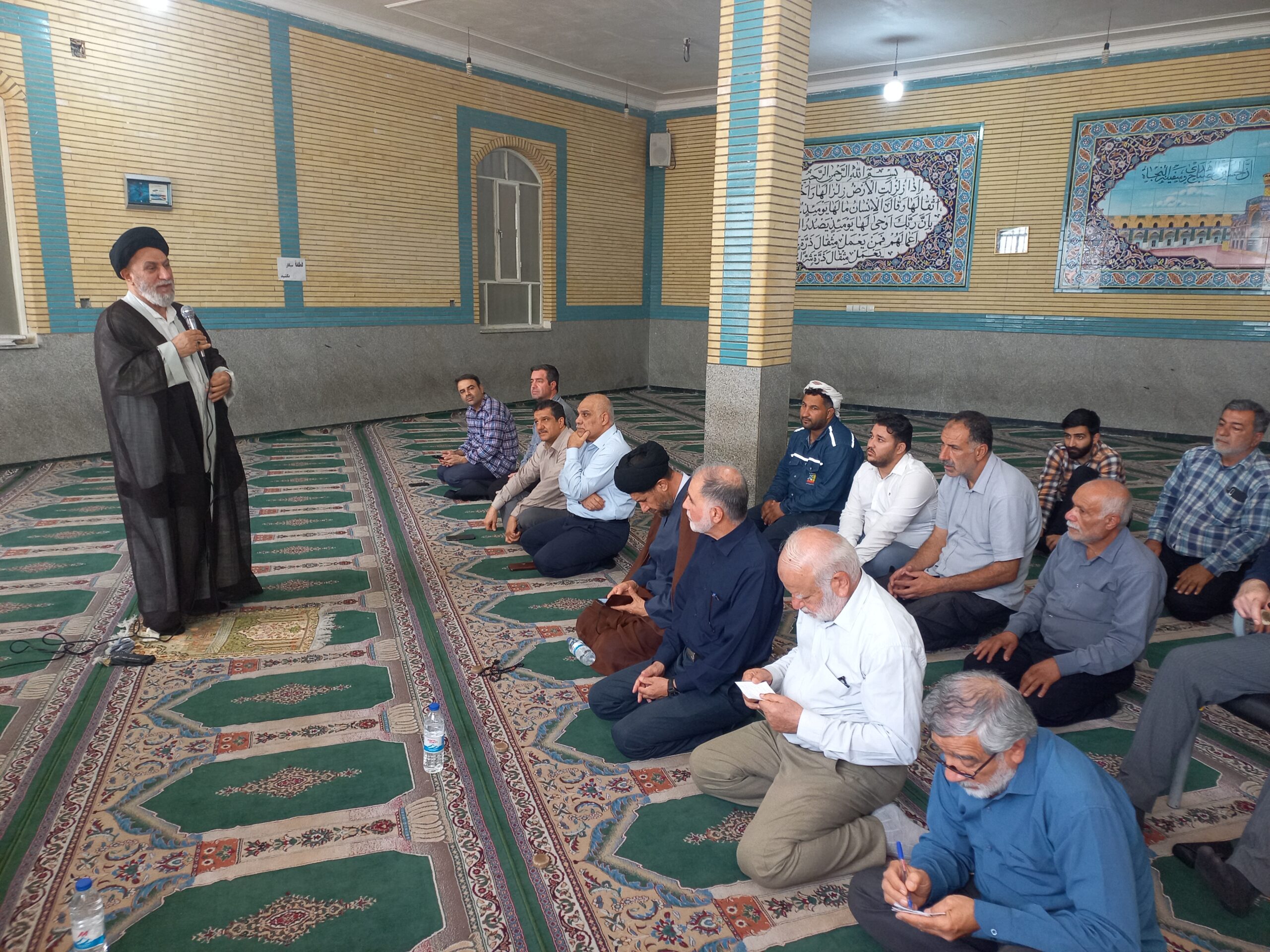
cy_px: 476
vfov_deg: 54.9
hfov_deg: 69.4
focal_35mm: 25
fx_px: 917
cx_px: 635
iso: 200
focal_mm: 4.65
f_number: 1.8
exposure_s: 1/50
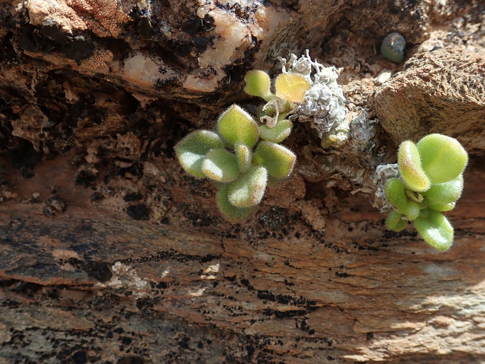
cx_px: 259
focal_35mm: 33
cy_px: 168
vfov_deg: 42.9
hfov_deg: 55.3
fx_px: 462
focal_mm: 5.5
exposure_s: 1/400
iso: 100
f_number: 3.2
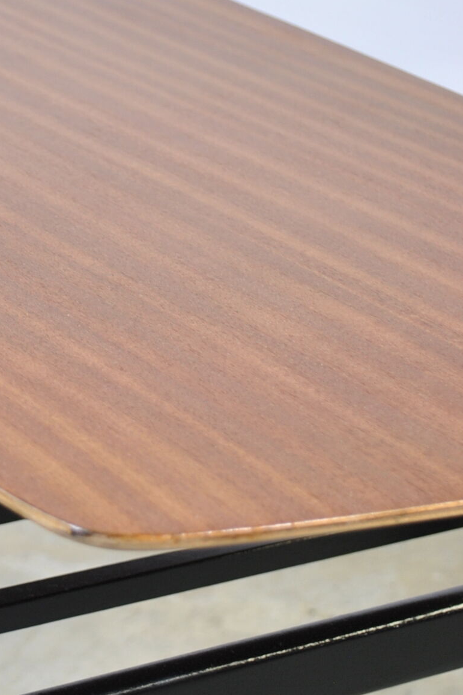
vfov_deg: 16.0
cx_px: -102
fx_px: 2468
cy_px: 396
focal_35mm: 128
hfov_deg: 10.5
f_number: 5
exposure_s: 1/40
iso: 200
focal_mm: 34
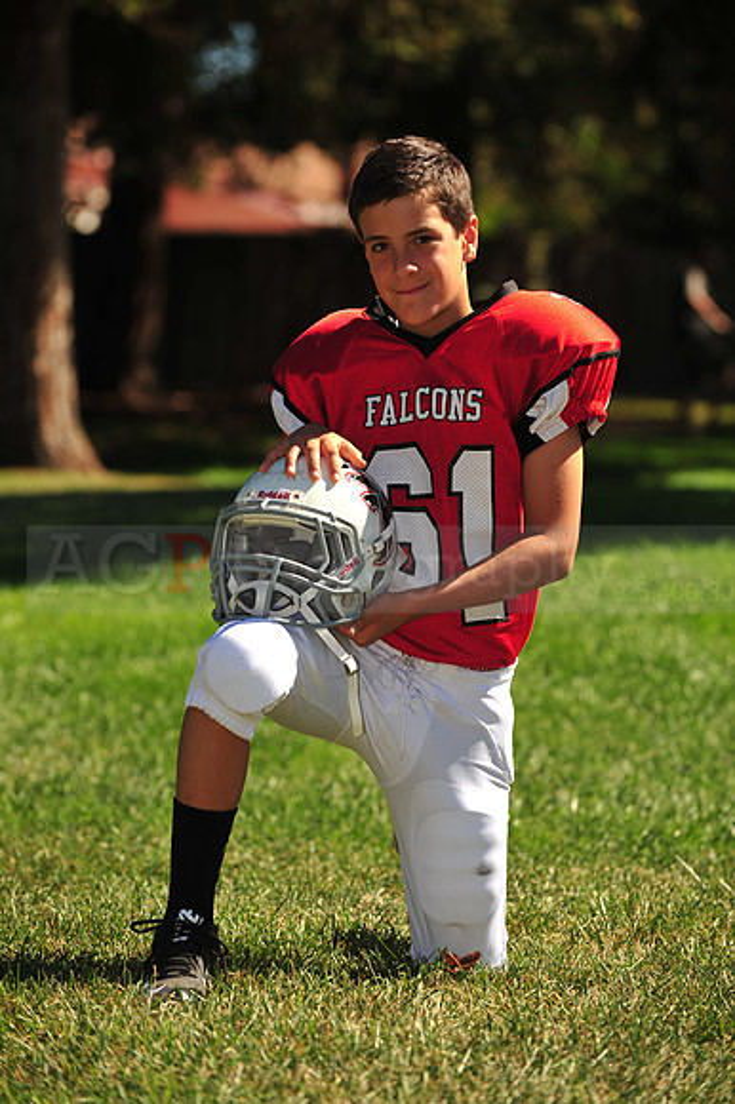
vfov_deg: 12.8
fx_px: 4905
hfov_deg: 8.6
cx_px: 368
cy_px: 552
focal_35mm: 160
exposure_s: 1/800
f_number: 4.5
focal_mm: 160
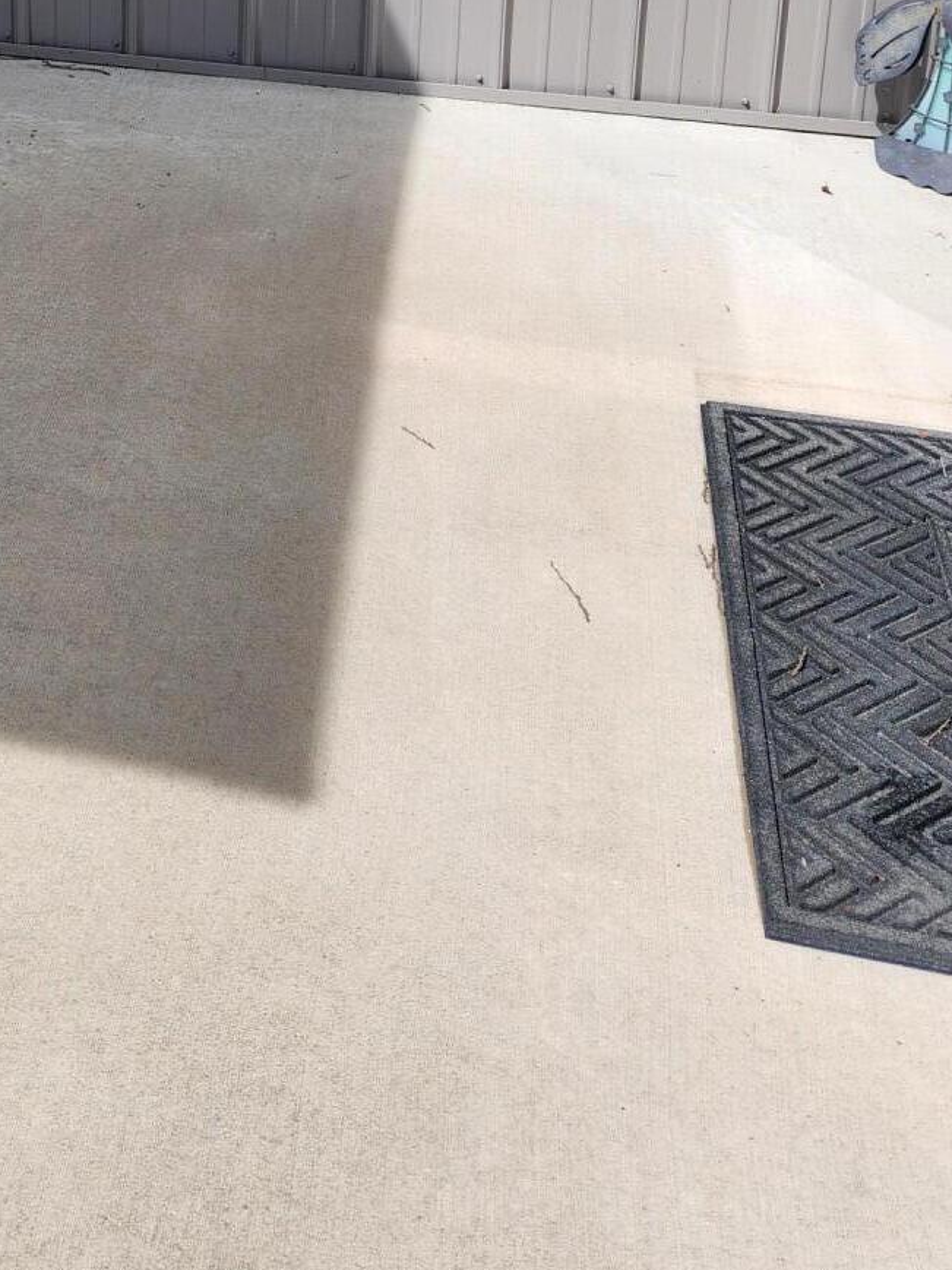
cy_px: -136
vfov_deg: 31.9
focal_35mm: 53
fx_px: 1943
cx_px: -57
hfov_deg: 25.8
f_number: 1.8
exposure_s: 1/1606
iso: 20
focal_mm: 5.4
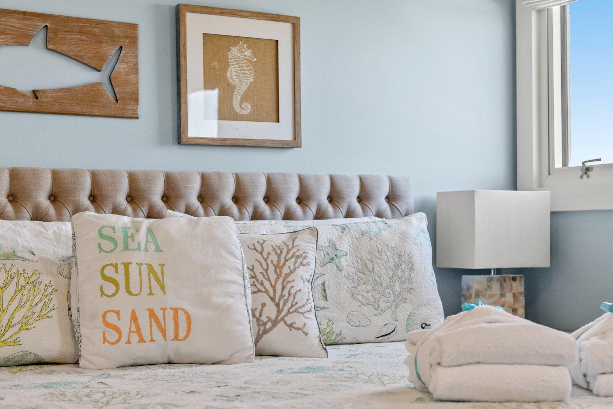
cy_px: 238
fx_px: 987
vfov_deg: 23.3
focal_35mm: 58
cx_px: 330
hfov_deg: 34.5
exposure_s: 1/160
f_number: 2.2
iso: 400
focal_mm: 30
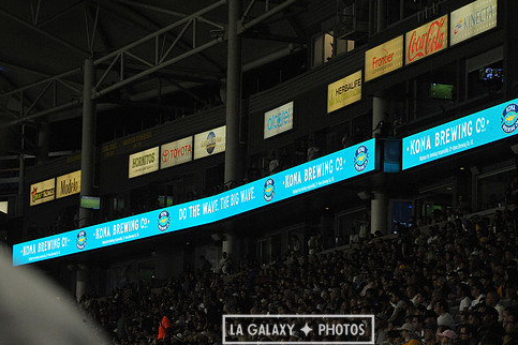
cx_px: 298
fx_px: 2244
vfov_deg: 8.8
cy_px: 168
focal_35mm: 156
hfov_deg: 13.2
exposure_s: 1/500
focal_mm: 130
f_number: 11
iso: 3200
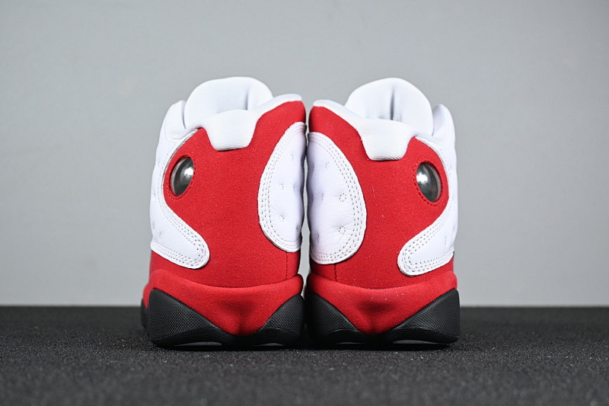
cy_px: 203
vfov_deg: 24.4
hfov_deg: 35.9
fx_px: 939
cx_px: 304
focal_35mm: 56
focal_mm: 37
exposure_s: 1/125
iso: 500
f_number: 5.3
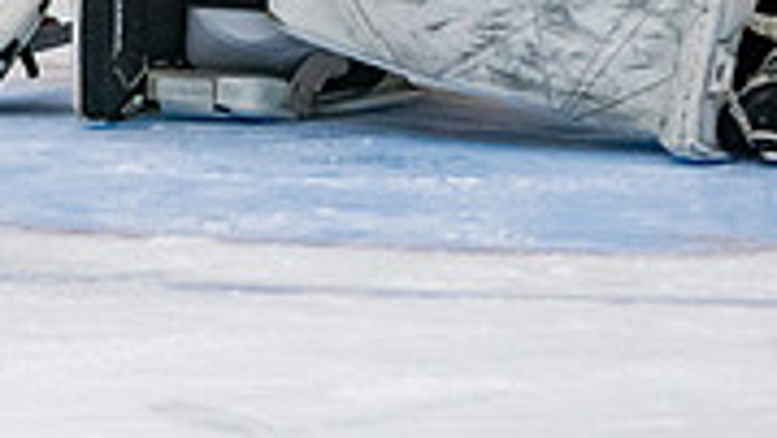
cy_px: -463
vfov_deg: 1.8
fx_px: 13691
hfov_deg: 3.2
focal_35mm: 664
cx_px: -451
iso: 2000
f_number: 3.2
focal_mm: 120
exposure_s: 1/640
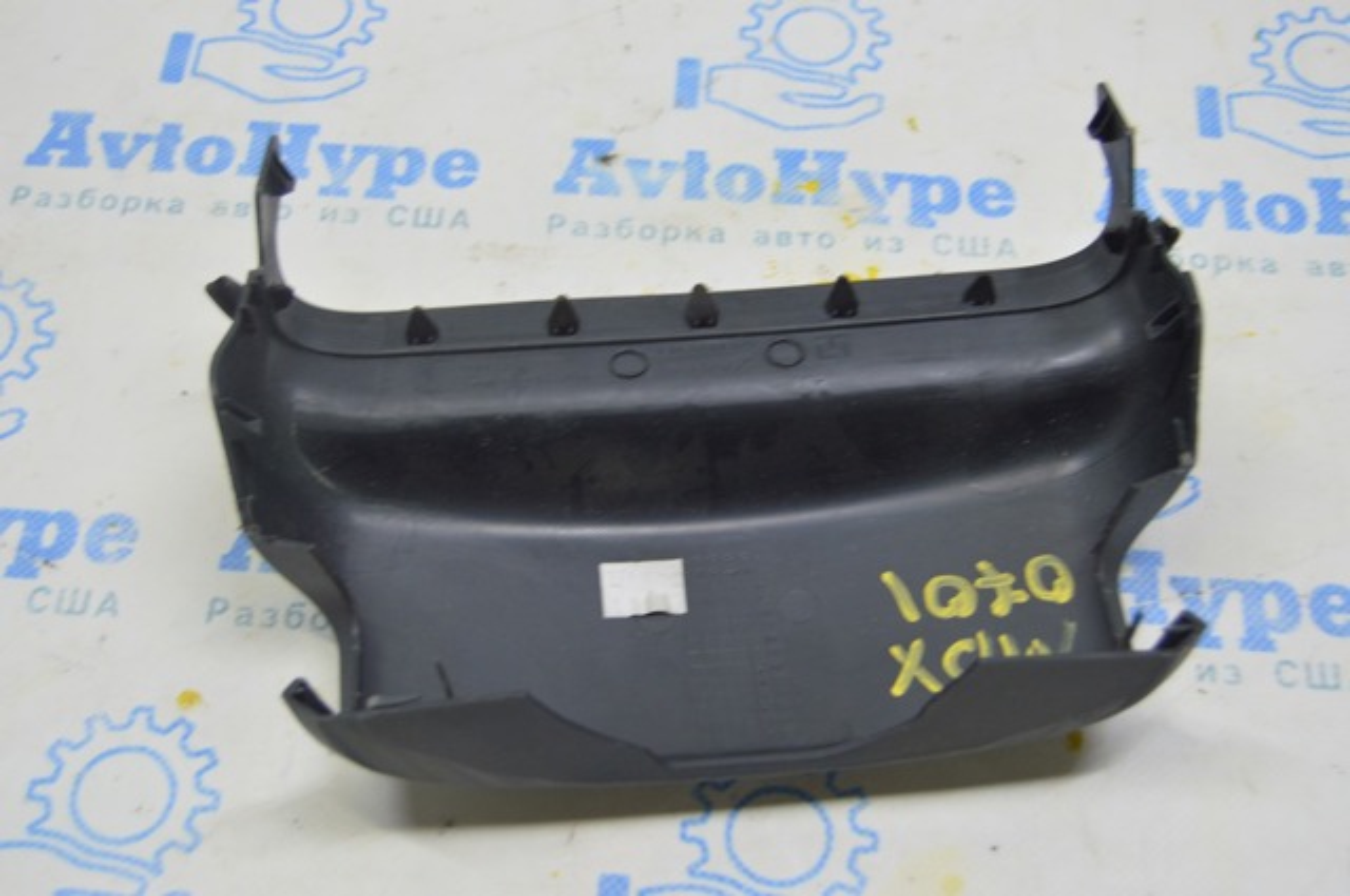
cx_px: 675
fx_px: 1910
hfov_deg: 38.9
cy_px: 448
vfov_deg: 26.4
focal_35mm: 51
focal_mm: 34
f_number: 5.6
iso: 400
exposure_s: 1/20
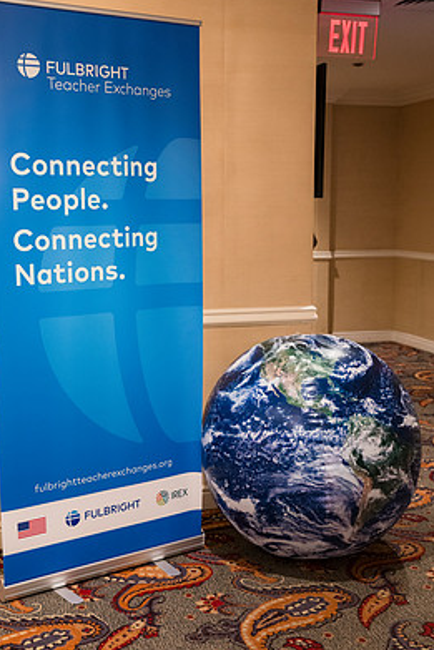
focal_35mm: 46
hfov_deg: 29.2
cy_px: 336
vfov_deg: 42.7
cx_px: 188
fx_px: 831
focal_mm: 40
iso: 2800
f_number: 3.2
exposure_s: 1/160
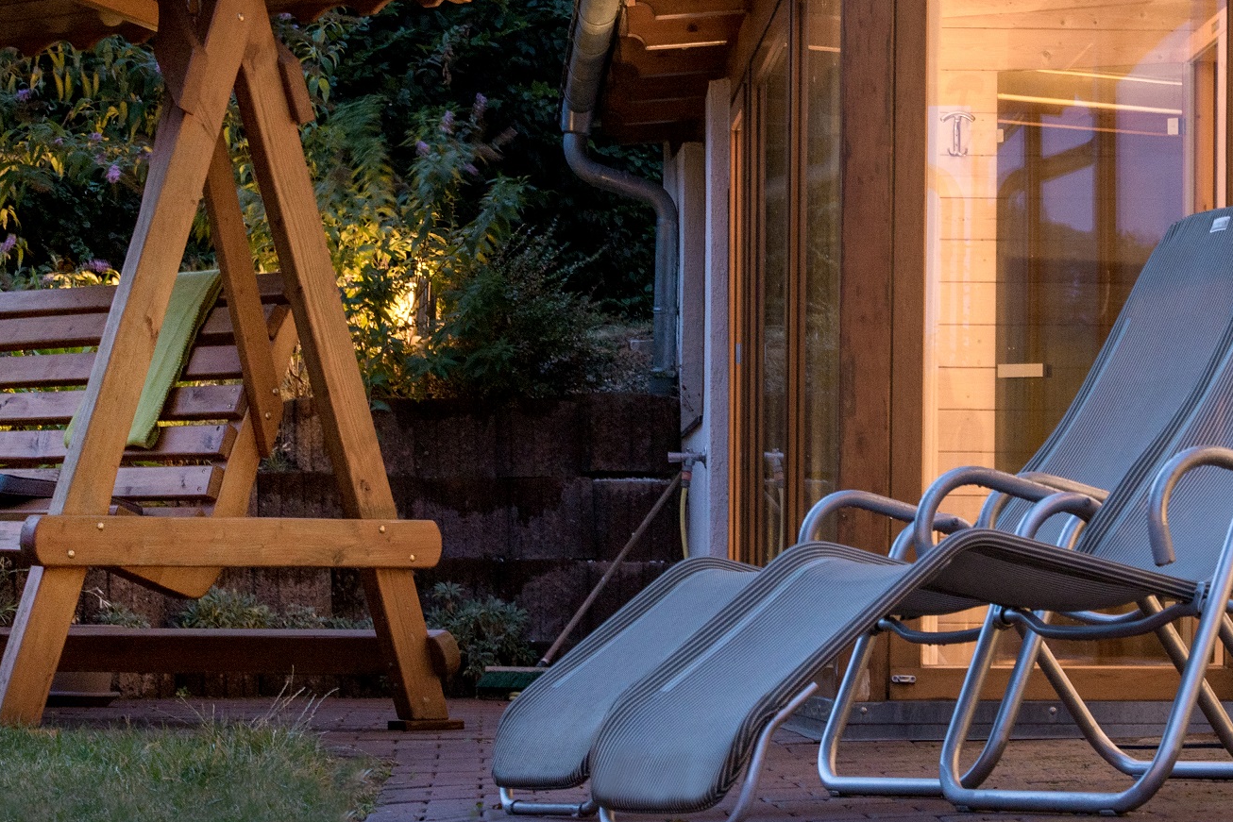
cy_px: 212
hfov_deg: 15.9
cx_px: 666
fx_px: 4418
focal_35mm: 129
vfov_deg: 10.6
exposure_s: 1/2
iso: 200
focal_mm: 70
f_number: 11
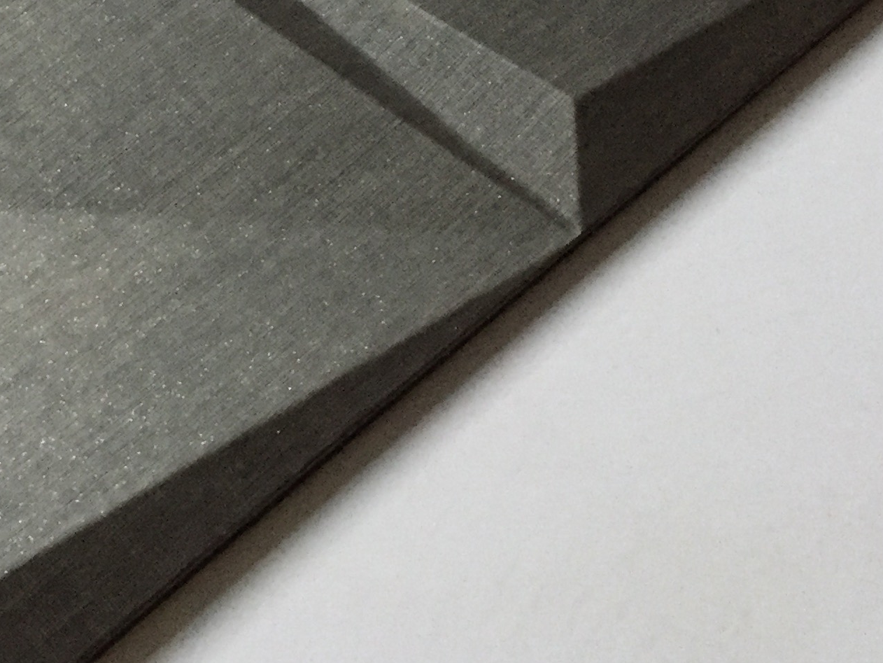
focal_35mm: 75
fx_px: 1913
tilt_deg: -50.9
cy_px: -51
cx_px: 65
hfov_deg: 25.1
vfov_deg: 18.9
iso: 250
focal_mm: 4.15
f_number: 2.2
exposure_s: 1/25
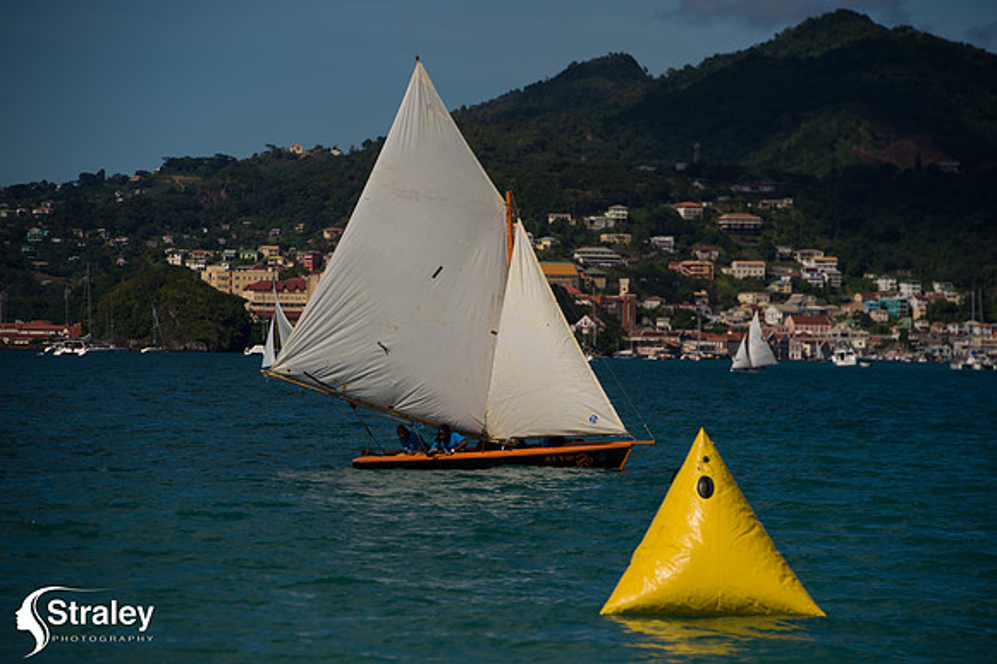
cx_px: 498
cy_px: 332
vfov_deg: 6.9
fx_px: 5536
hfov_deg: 10.3
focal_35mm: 200
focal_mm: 200
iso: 100
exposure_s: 1/2000
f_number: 8
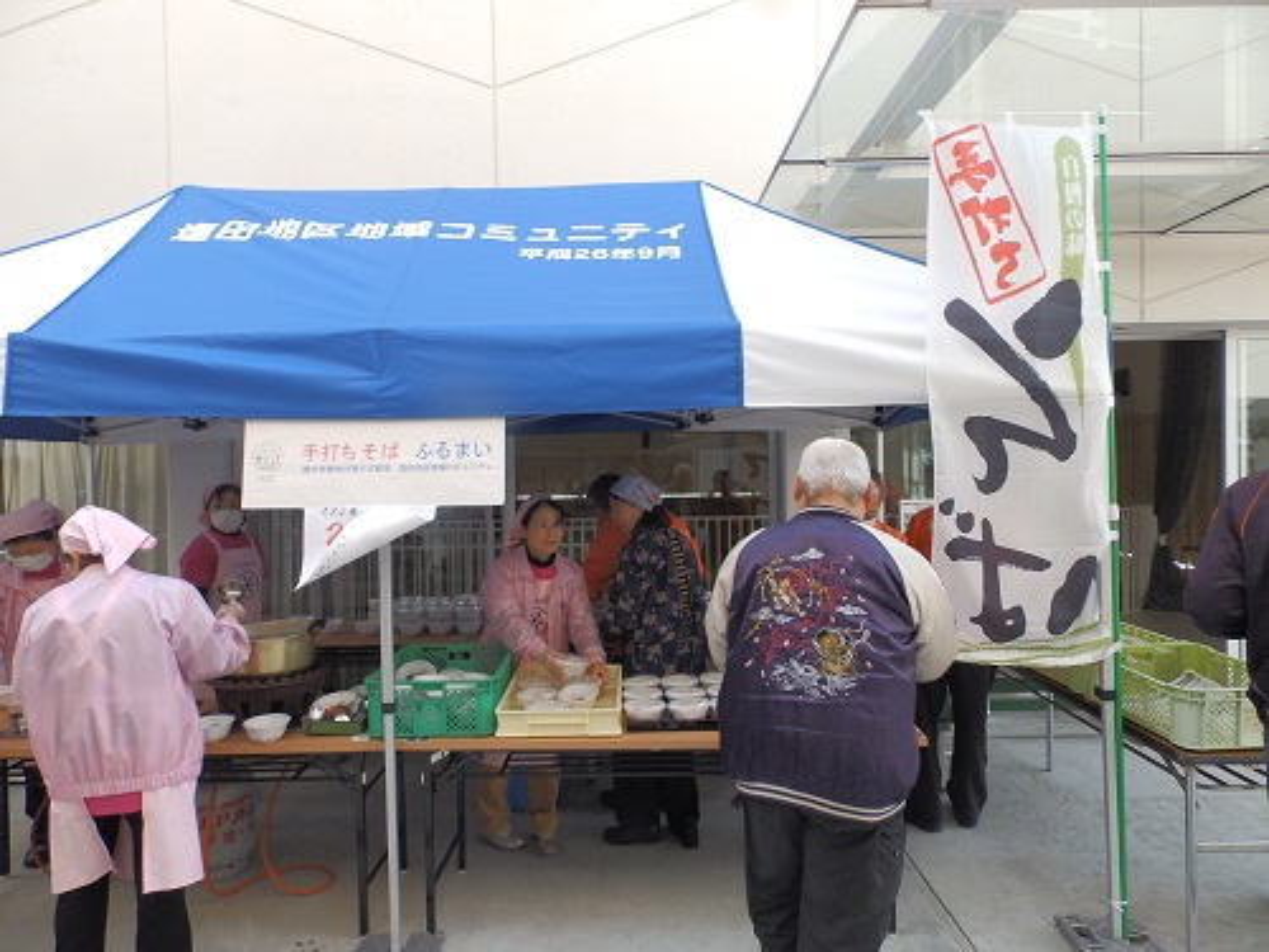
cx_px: 634
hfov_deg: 76.4
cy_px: 476
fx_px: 807
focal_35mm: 22
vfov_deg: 61.1
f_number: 3.4
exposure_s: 1/500
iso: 250
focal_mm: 4
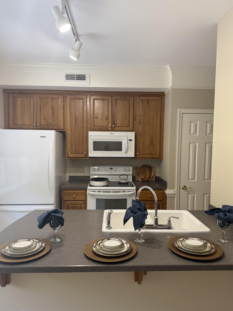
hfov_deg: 54.9
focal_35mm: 25
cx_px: 119
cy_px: 160
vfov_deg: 69.4
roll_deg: -0.3
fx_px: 224
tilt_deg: -3.0
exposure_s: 1/120
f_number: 1.78
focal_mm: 6.76
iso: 200
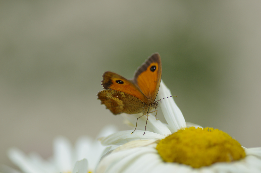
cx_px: 130
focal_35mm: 150
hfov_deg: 13.7
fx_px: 1085
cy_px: 86
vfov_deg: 9.1
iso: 100
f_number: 2.8
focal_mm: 100
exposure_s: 1/400
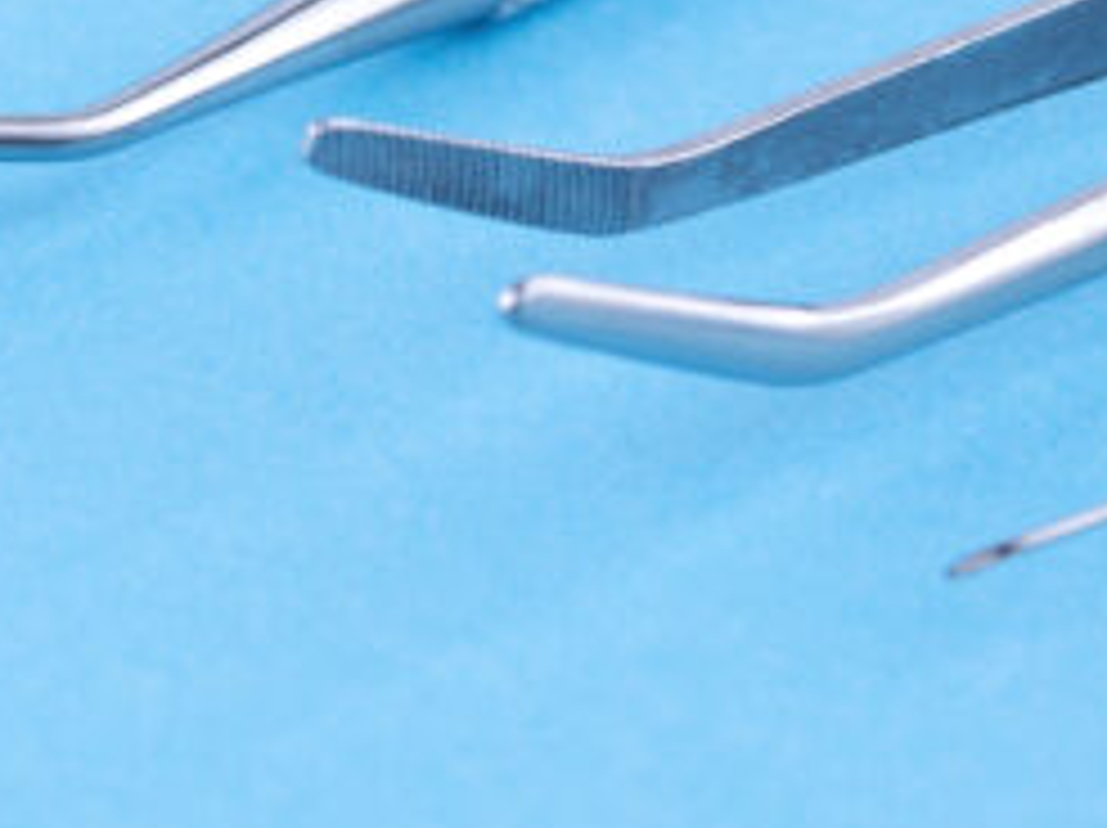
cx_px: -166
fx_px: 13450
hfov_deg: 4.7
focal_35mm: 421
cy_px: -194
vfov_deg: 3.5
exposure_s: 1/100
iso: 100
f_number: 10
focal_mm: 105
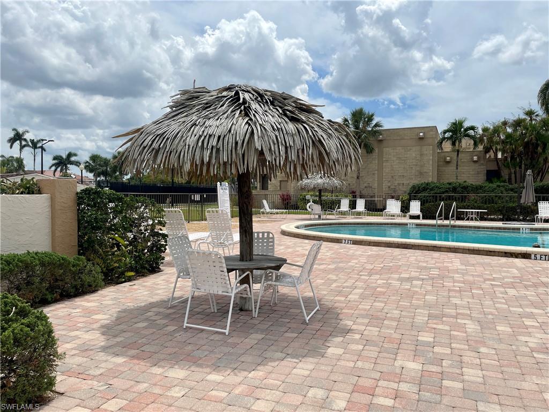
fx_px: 412
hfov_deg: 67.3
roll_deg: +0.0
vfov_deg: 53.1
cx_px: 274
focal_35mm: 26
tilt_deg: -1.3
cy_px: 206
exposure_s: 1/7813
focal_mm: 4.2
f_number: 1.6
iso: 32
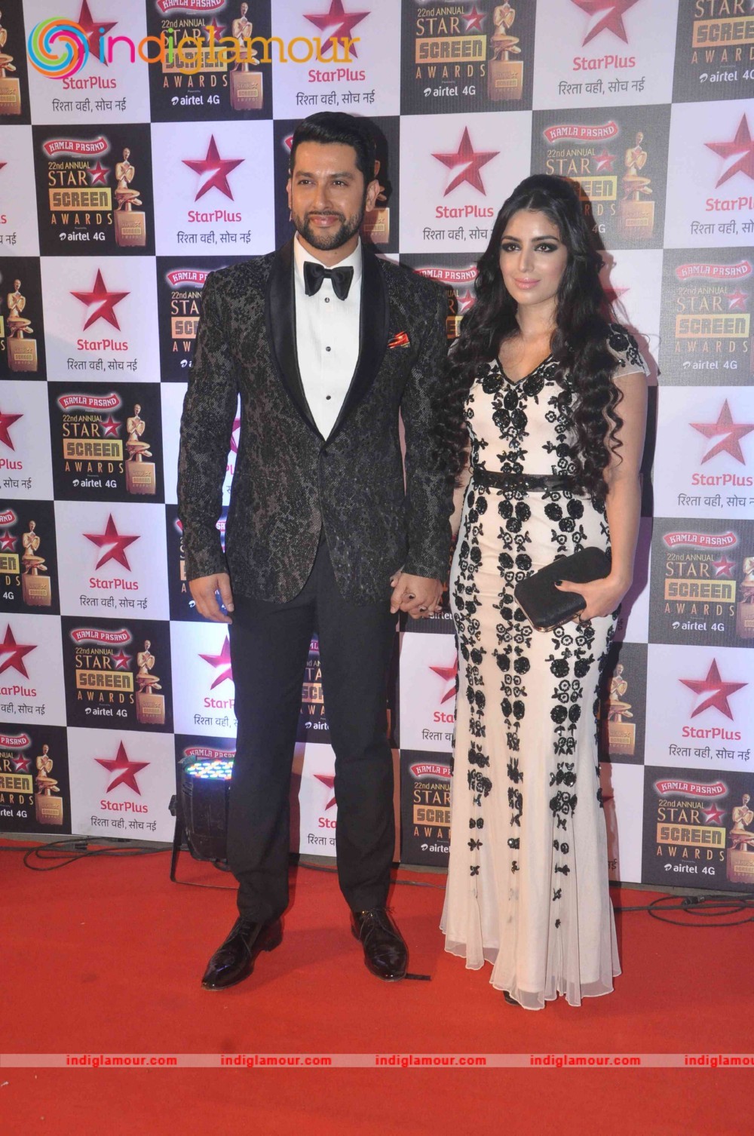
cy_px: 568
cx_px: 377
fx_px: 1418
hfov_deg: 29.8
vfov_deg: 43.7
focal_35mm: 45
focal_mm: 30
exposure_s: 1/200
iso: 1600
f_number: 10
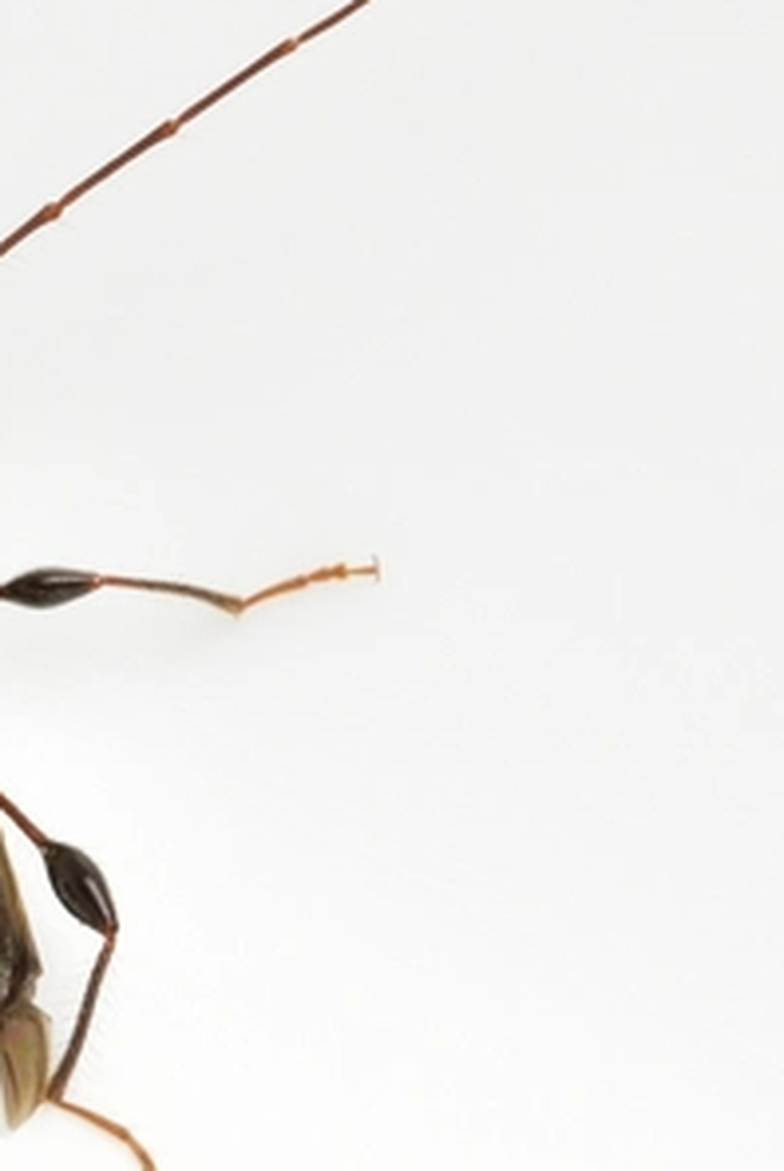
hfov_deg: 4.0
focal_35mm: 340
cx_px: -242
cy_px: 593
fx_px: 11083
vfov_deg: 6.1
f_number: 20
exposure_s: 1/200
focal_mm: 105
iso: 200
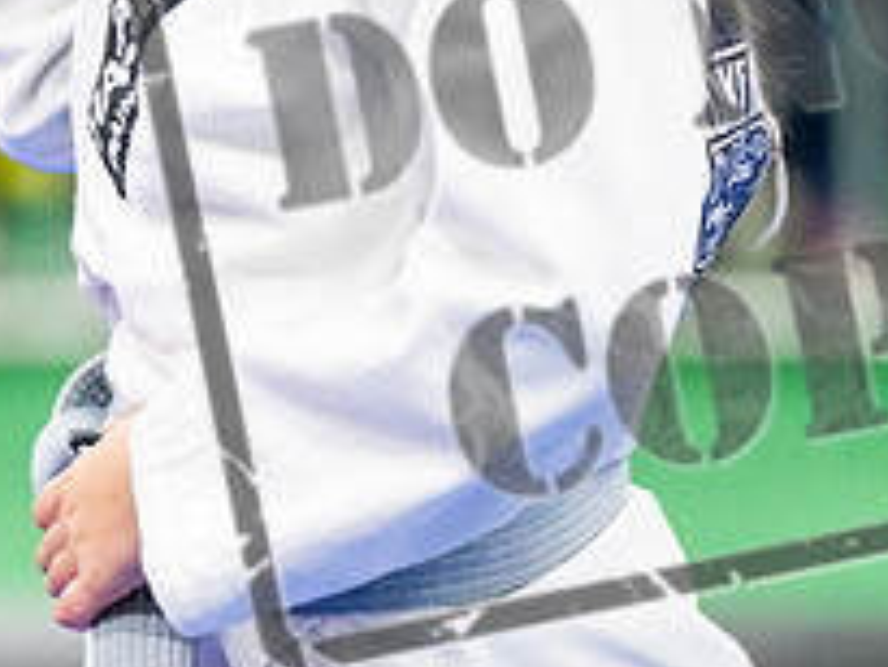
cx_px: 121
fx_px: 13963
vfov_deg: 2.7
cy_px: -54
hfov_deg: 3.6
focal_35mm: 544
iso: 4000
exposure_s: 1/640
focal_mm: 200
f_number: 2.8
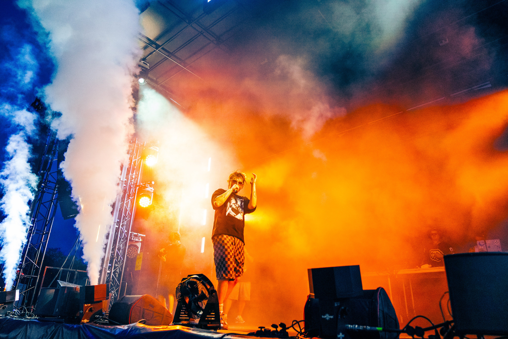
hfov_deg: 73.7
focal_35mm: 24
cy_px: 170
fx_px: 339
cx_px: 254
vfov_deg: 53.1
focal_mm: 24
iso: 5000
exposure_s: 1/1250
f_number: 2.8
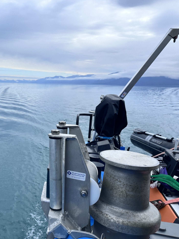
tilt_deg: -9.8
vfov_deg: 55.4
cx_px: 20
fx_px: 228
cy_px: 116
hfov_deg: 40.0
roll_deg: -1.2
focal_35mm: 33
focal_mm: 6.86
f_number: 1.78
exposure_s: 1/4016
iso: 80
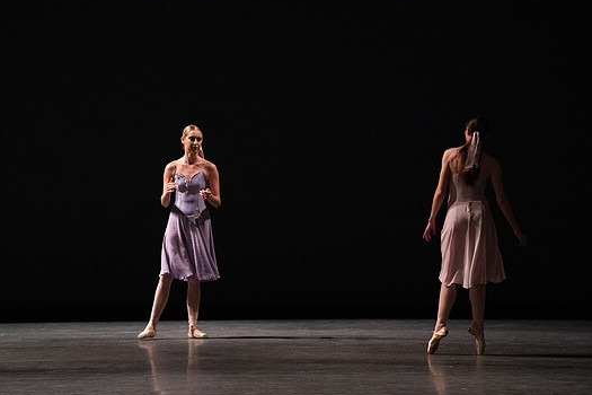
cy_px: 203
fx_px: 3634
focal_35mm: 221
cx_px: 290
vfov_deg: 6.2
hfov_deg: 9.3
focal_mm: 200
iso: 12800
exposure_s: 1/400
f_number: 5.6
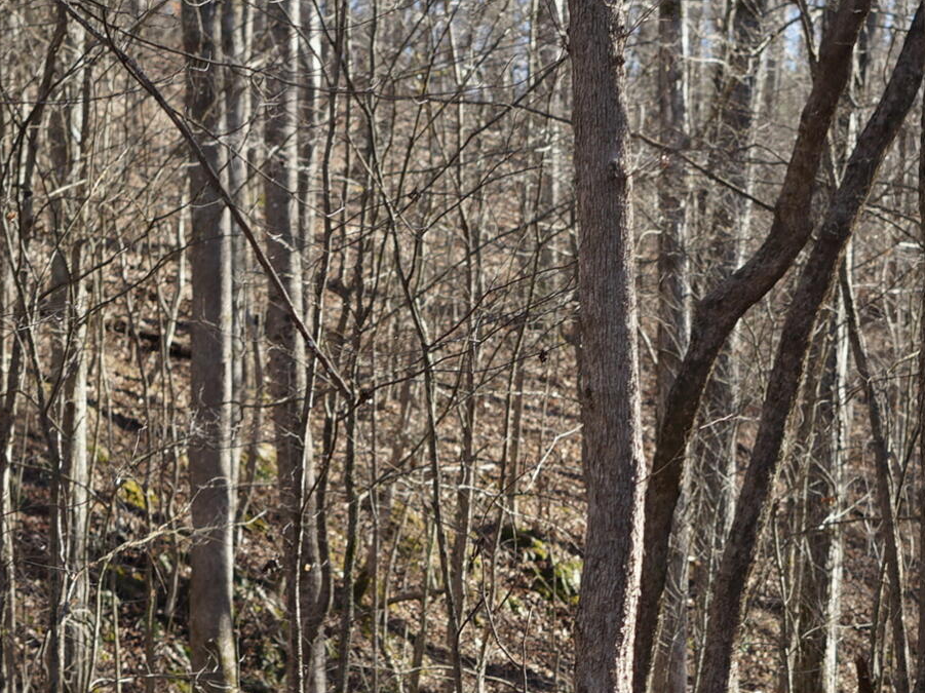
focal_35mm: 160
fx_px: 4274
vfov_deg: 9.2
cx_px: 522
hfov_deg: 12.4
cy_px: 643
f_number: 4
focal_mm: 50
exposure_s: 1/200
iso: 100
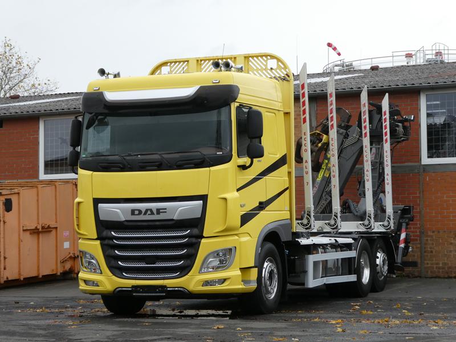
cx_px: 228
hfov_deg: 21.8
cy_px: 171
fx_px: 1186
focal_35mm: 90
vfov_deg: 16.4
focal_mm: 16.1
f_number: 4.9
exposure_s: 1/80
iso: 200
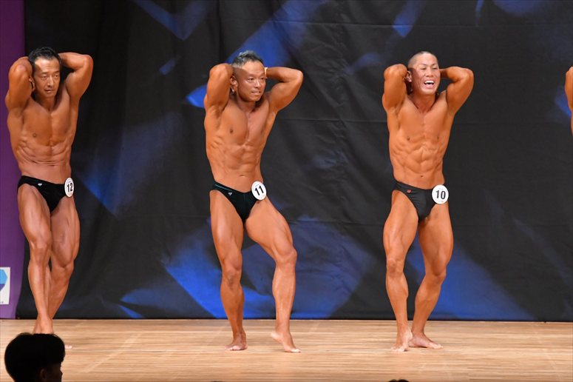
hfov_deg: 7.2
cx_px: 286
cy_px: 191
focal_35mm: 285
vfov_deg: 4.8
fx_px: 4534
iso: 7200
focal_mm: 190
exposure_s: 1/400
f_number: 5.6
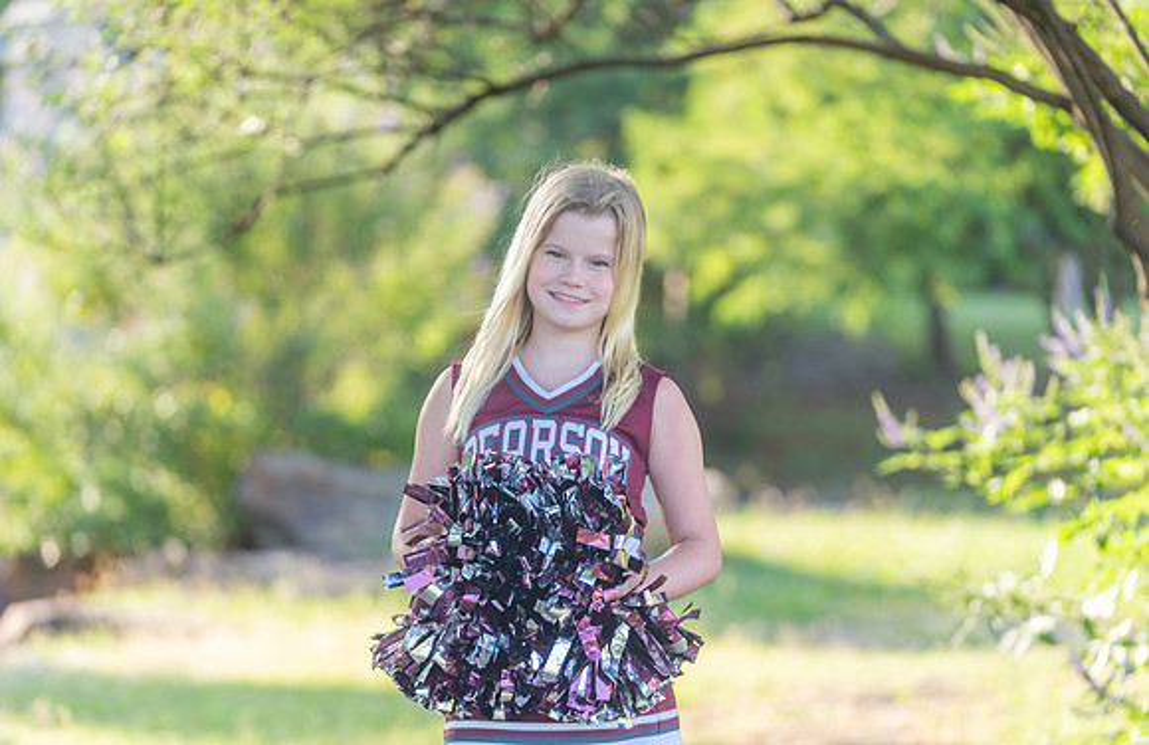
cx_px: 570
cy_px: 406
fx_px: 4385
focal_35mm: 139
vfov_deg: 9.7
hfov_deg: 14.9
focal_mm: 122
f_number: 2.8
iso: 200
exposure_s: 1/320
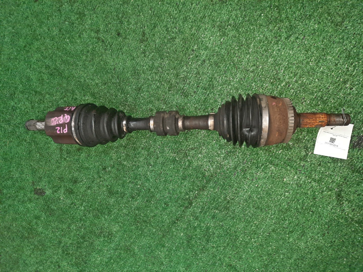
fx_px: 262
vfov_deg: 54.9
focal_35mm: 25
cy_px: 136
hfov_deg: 69.4
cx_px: 182
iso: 374
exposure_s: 1/33
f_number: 2
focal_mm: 4.6
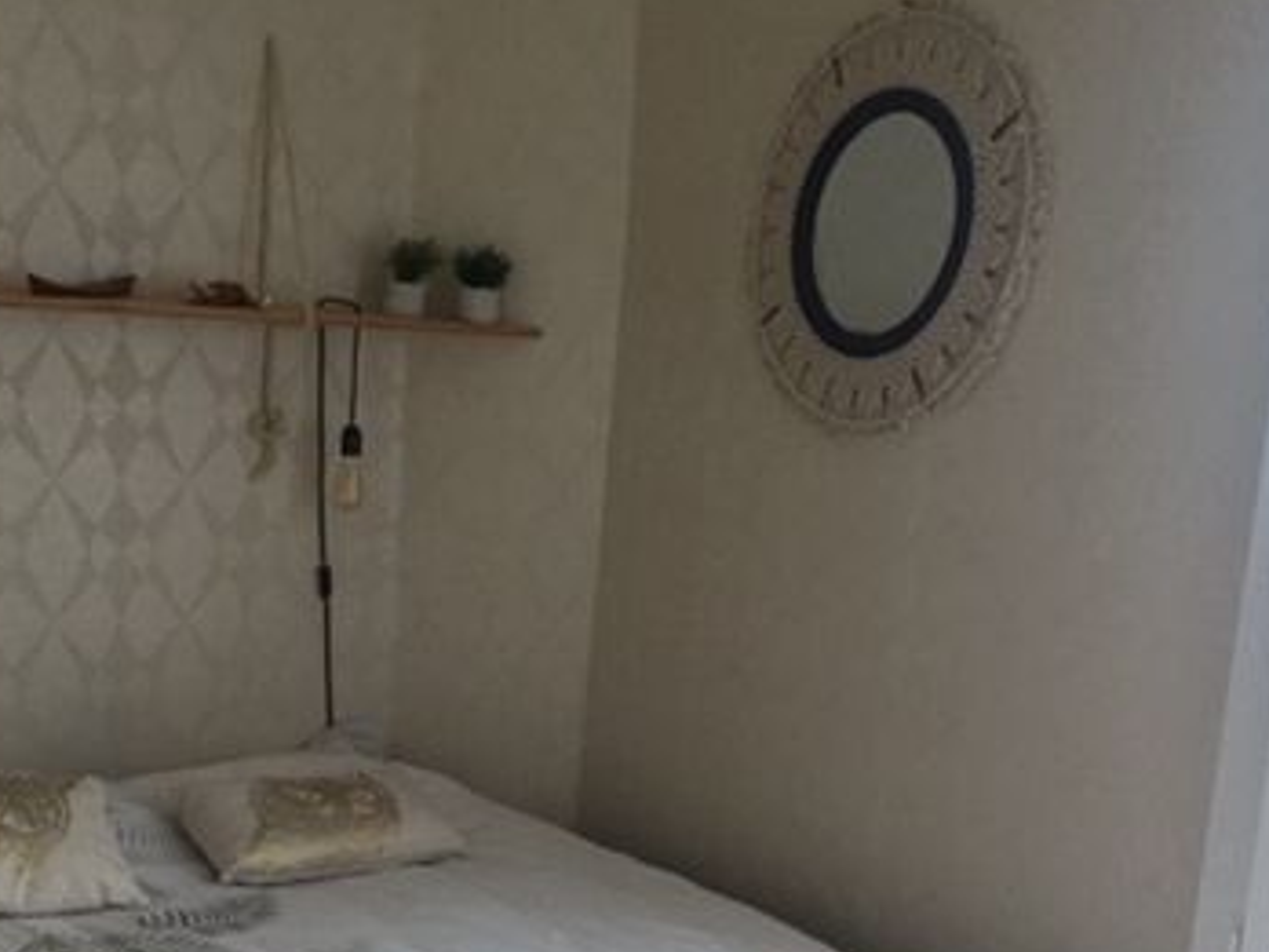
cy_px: 773
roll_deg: -2.7
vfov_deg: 28.4
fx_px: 1833
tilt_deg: -13.5
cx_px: 339
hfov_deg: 37.4
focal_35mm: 50
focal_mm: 4.15
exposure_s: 1/33
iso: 250
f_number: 2.2
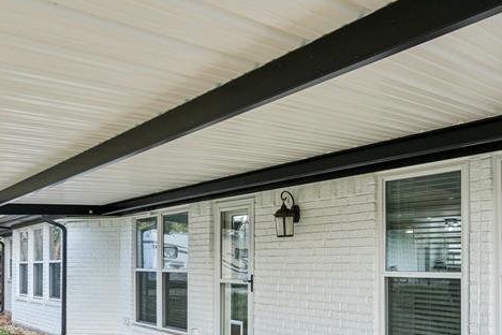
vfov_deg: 36.9
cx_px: 289
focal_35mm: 35
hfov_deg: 54.2
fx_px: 488
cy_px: 256
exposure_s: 1/30
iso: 200
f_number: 8
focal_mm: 16
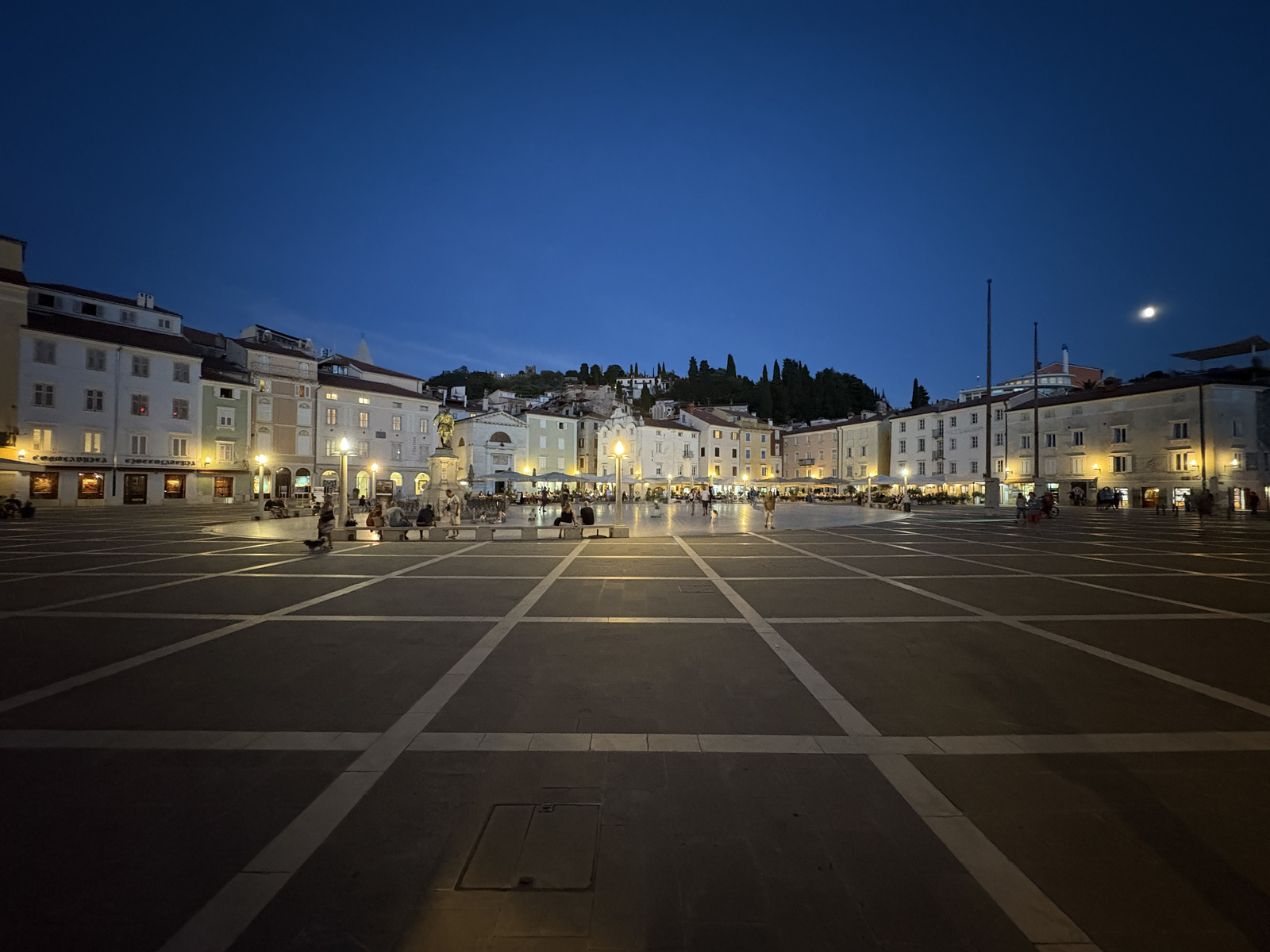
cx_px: 635
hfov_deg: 102.1
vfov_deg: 85.7
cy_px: 476
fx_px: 514
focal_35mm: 14
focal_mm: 2.22
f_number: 2.2
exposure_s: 1/25
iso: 1000
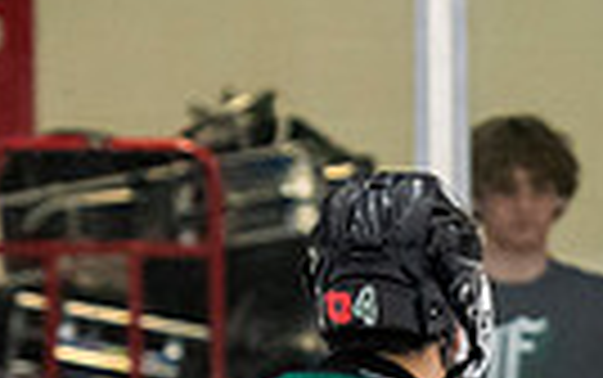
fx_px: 14967
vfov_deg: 1.4
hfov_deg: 2.3
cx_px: 841
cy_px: 682
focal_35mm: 910
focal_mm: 116
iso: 2000
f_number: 3.2
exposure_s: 1/640
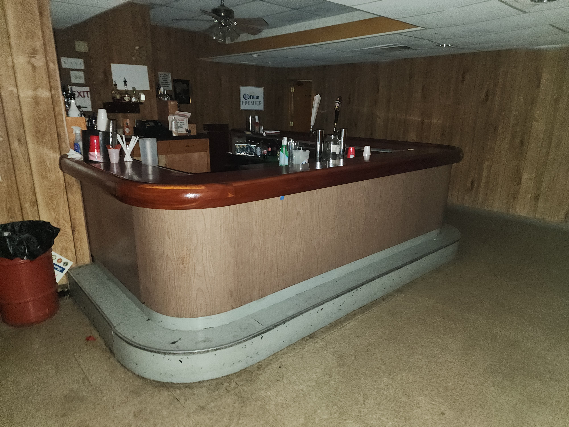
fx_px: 378
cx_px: 284
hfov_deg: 73.9
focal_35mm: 23
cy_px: 214
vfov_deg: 58.9
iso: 400
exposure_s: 1/10
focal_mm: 6.4
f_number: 1.8
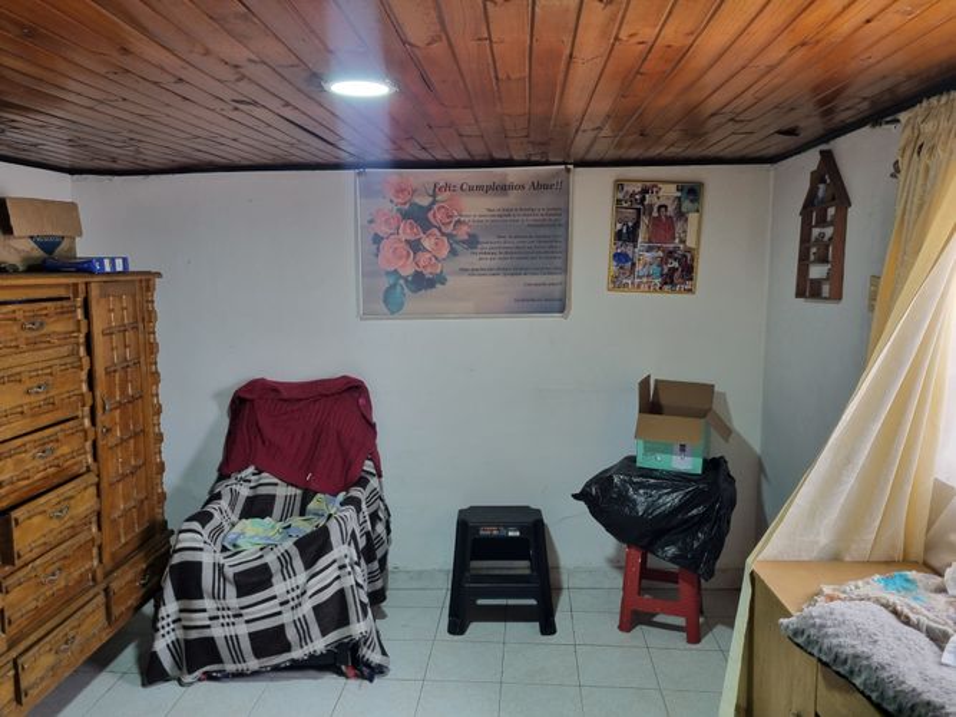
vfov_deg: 53.0
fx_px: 718
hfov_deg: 67.3
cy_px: 358
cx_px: 478
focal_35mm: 26
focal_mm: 5.4
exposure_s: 1/40
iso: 200
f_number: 1.8
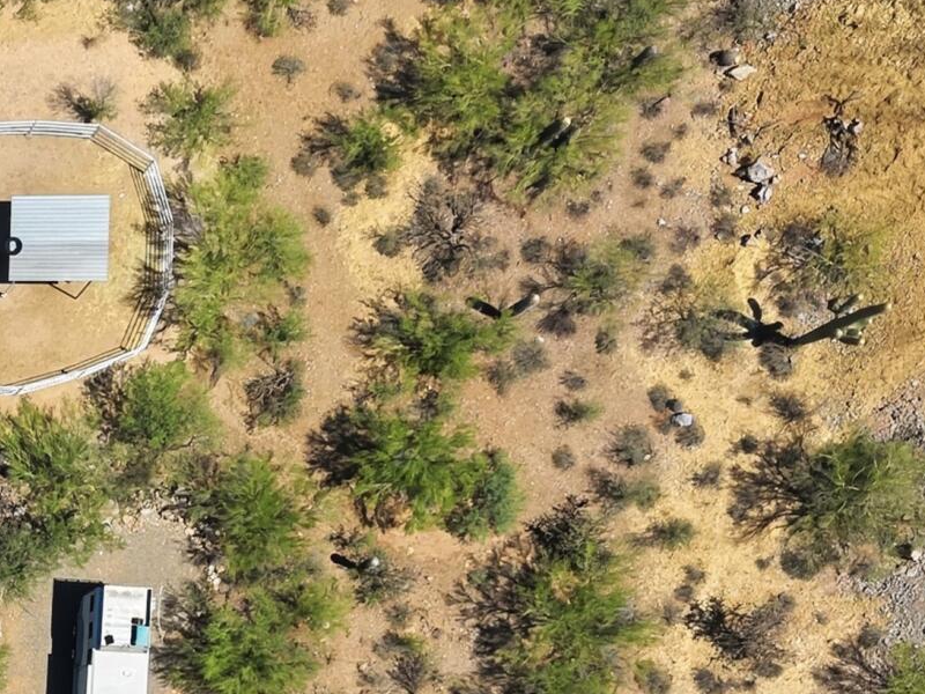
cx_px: -303
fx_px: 2405
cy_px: 848
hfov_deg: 19.9
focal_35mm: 90
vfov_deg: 15.8
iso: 130
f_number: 1.8
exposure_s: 1/6000
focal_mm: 8.7
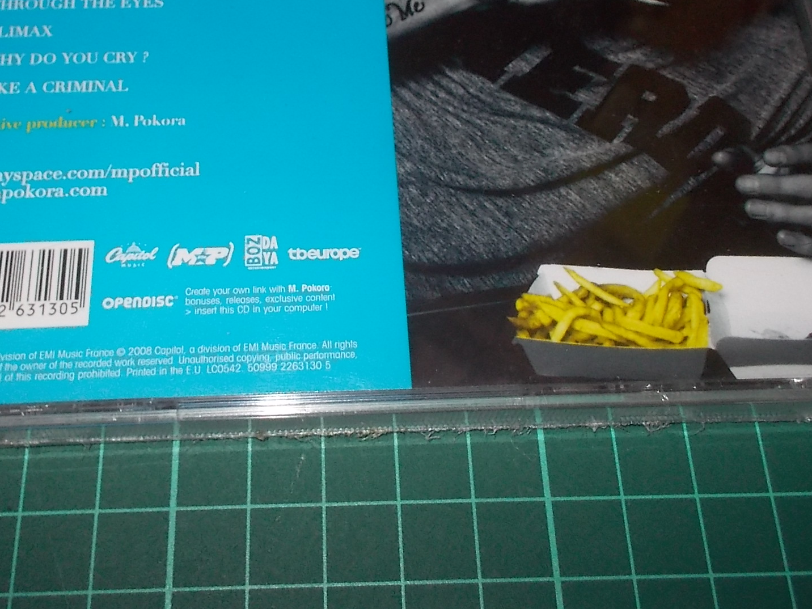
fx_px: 1079
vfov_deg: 30.9
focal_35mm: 46
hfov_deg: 41.1
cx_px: 343
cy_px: 142
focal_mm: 4.1
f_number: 3.3
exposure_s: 1/30
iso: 200
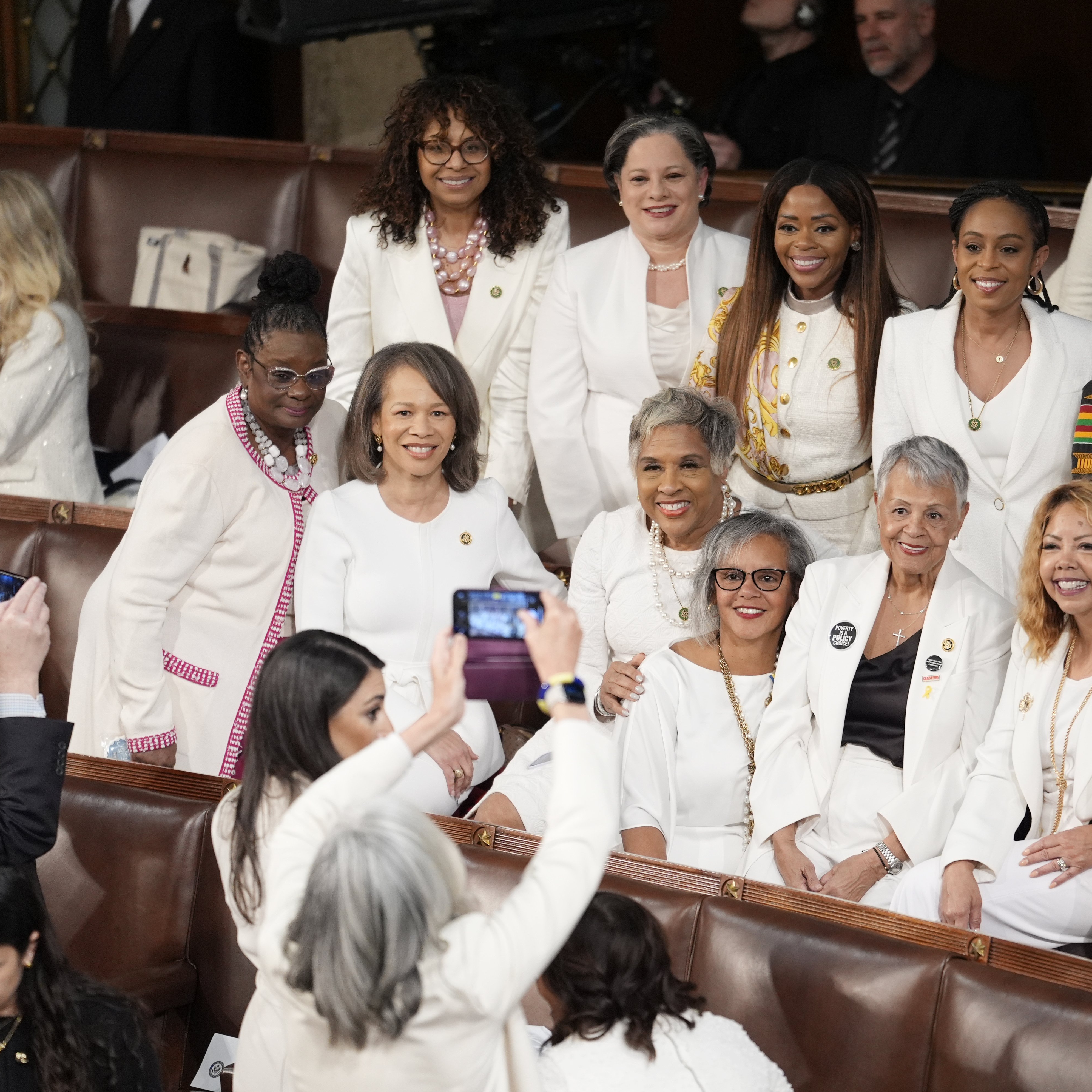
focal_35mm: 256
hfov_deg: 6.8
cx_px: 790
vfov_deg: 6.8
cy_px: 547
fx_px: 9137
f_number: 3.2
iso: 2000
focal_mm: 200
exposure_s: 1/500
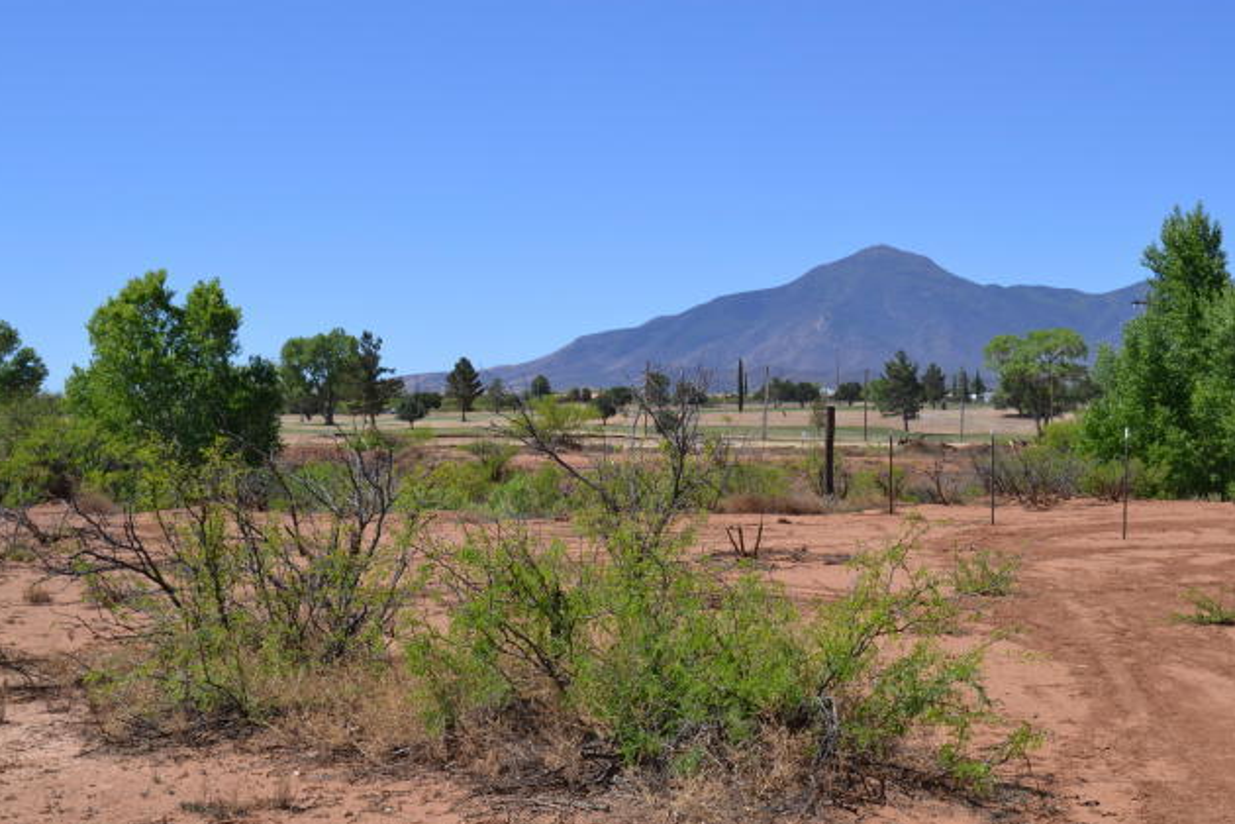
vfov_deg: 28.1
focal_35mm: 48
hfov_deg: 41.0
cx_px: 692
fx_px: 1647
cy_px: 430
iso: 100
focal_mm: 28
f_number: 8
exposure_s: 1/250
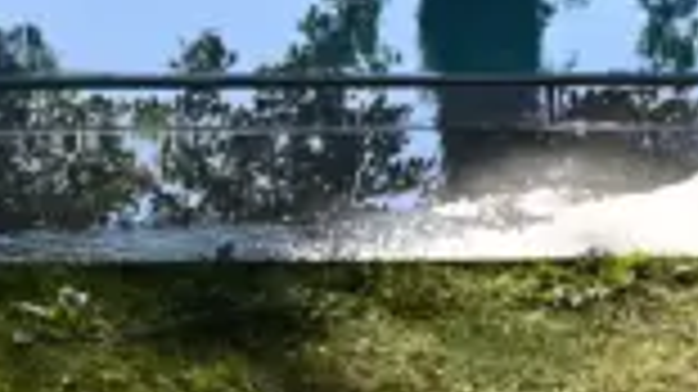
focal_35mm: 231
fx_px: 4282
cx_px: 770
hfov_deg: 9.2
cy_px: -561
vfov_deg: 5.1
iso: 160
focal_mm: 33.5
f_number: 5
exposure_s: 1/1000
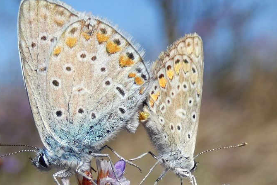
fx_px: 469
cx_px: 125
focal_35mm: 61
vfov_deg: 22.3
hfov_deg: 32.9
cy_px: 102
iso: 80
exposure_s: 1/400
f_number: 3.8
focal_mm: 8.2
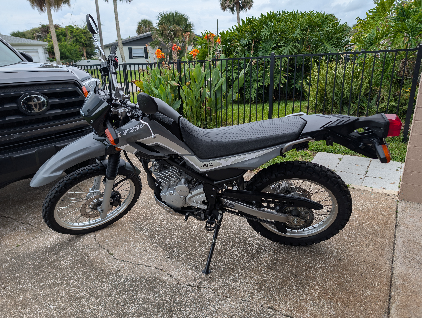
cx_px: 211
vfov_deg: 56.9
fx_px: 293
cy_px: 159
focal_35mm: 24
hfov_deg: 71.5
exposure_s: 1/622
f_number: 1.68
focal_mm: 6.9
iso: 19
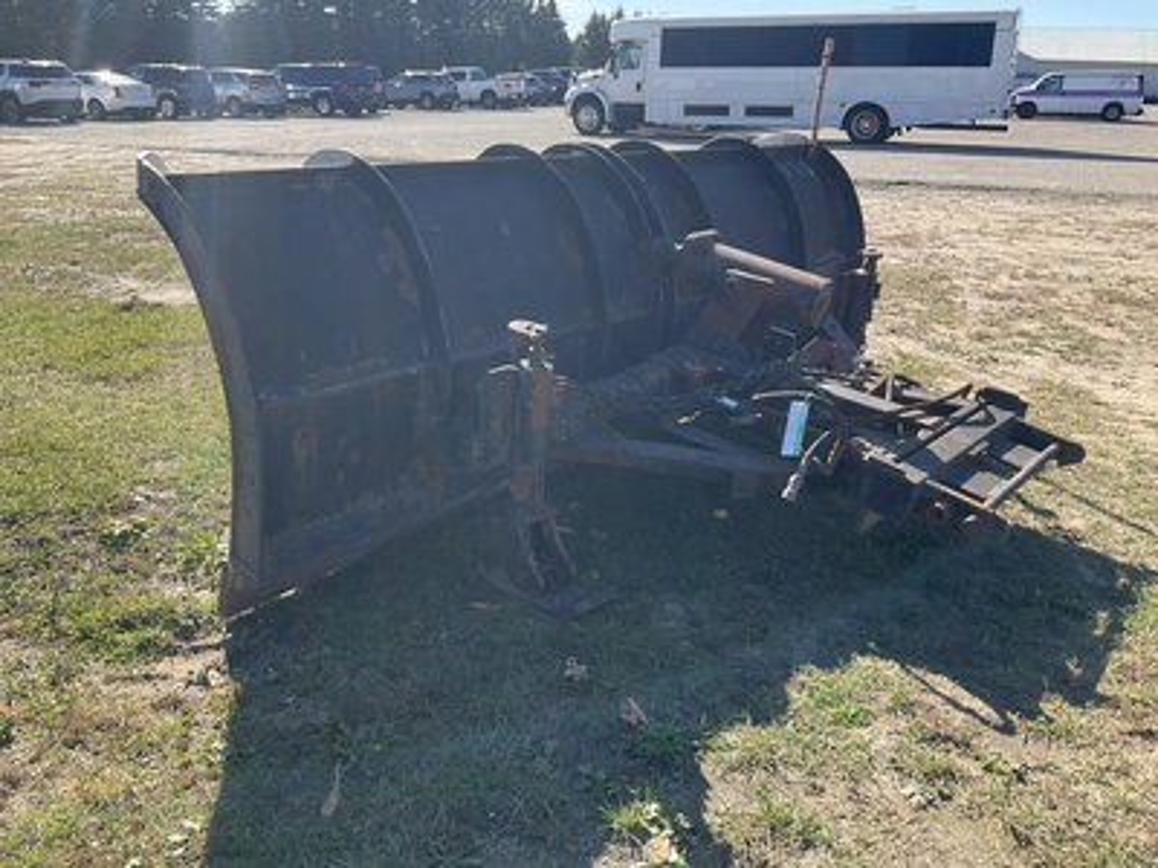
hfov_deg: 61.7
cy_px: 434
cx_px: 579
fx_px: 970
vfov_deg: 48.2
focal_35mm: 29
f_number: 1.8
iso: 25
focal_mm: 3
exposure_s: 1/635
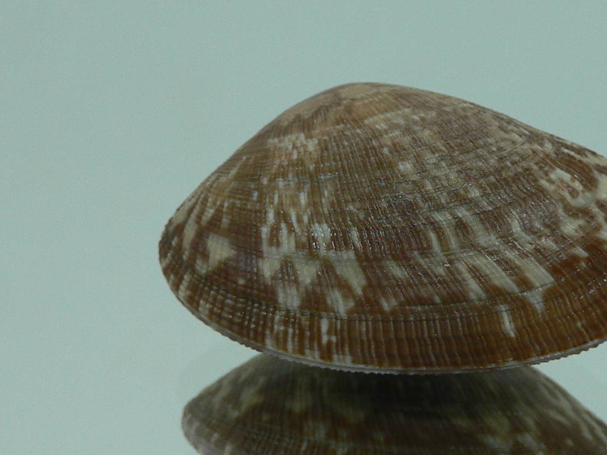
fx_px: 1105
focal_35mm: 63
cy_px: 255
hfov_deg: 30.5
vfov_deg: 23.3
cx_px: 405
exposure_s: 1/60
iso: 80
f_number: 2.8
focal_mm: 4.6
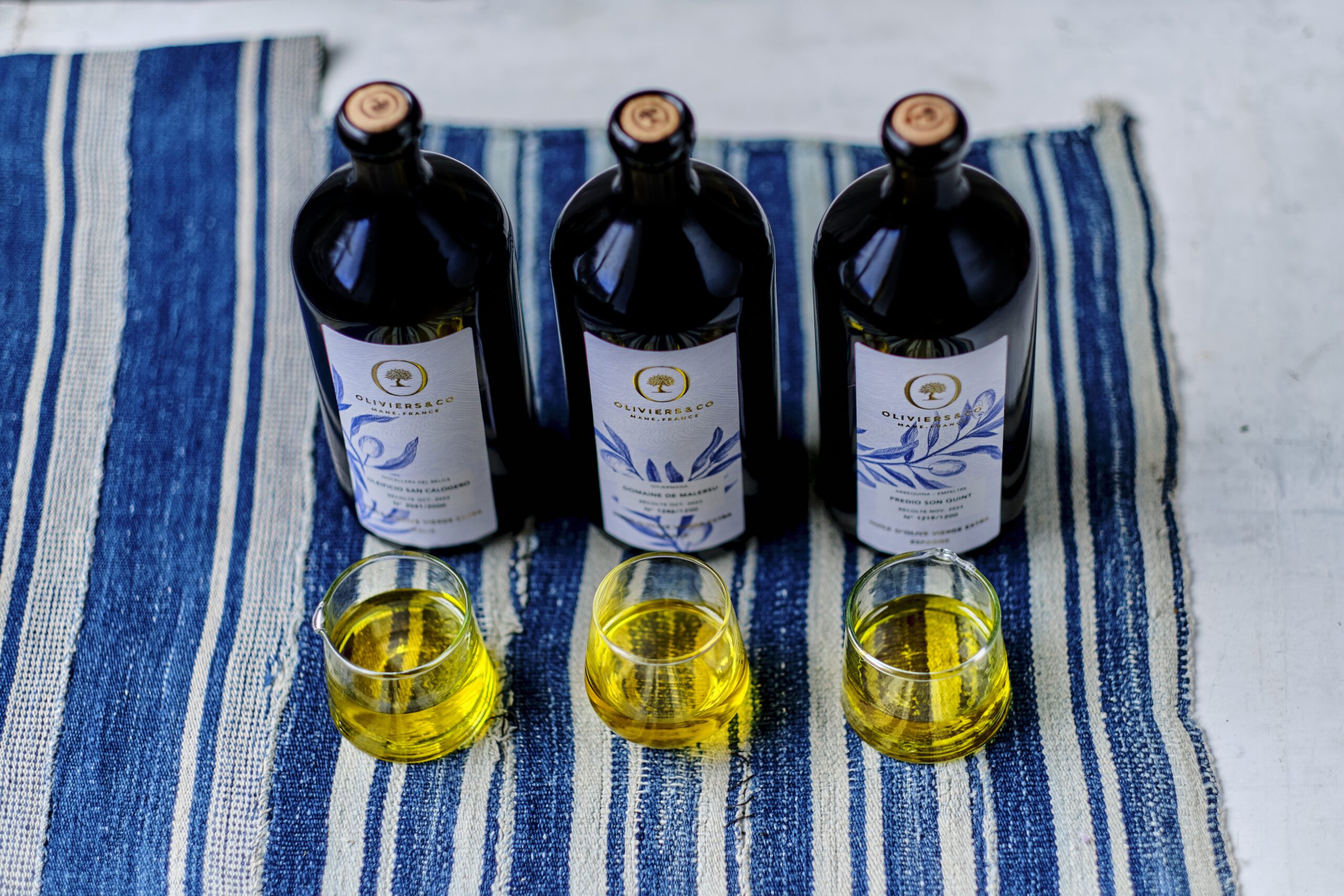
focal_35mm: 84
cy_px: 448
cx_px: 672
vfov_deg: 16.3
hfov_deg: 24.2
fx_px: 3136
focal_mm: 56
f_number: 1.6
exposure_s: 1/500
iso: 400
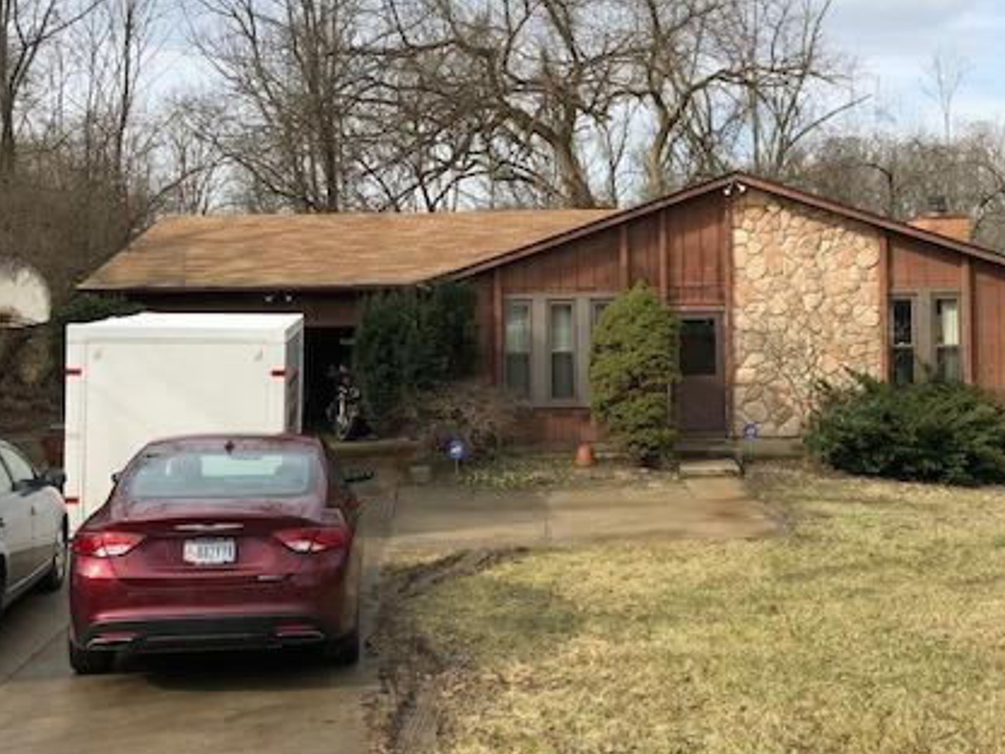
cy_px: 306
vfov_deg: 33.5
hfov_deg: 43.6
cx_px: 610
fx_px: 1249
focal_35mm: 43
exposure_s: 1/1548
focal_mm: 4
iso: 20
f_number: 1.8
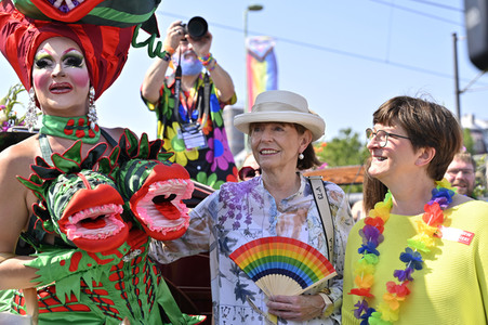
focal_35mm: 54
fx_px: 731
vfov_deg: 25.0
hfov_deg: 36.9
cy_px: 162
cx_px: 244
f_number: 4
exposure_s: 1/400
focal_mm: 54
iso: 64
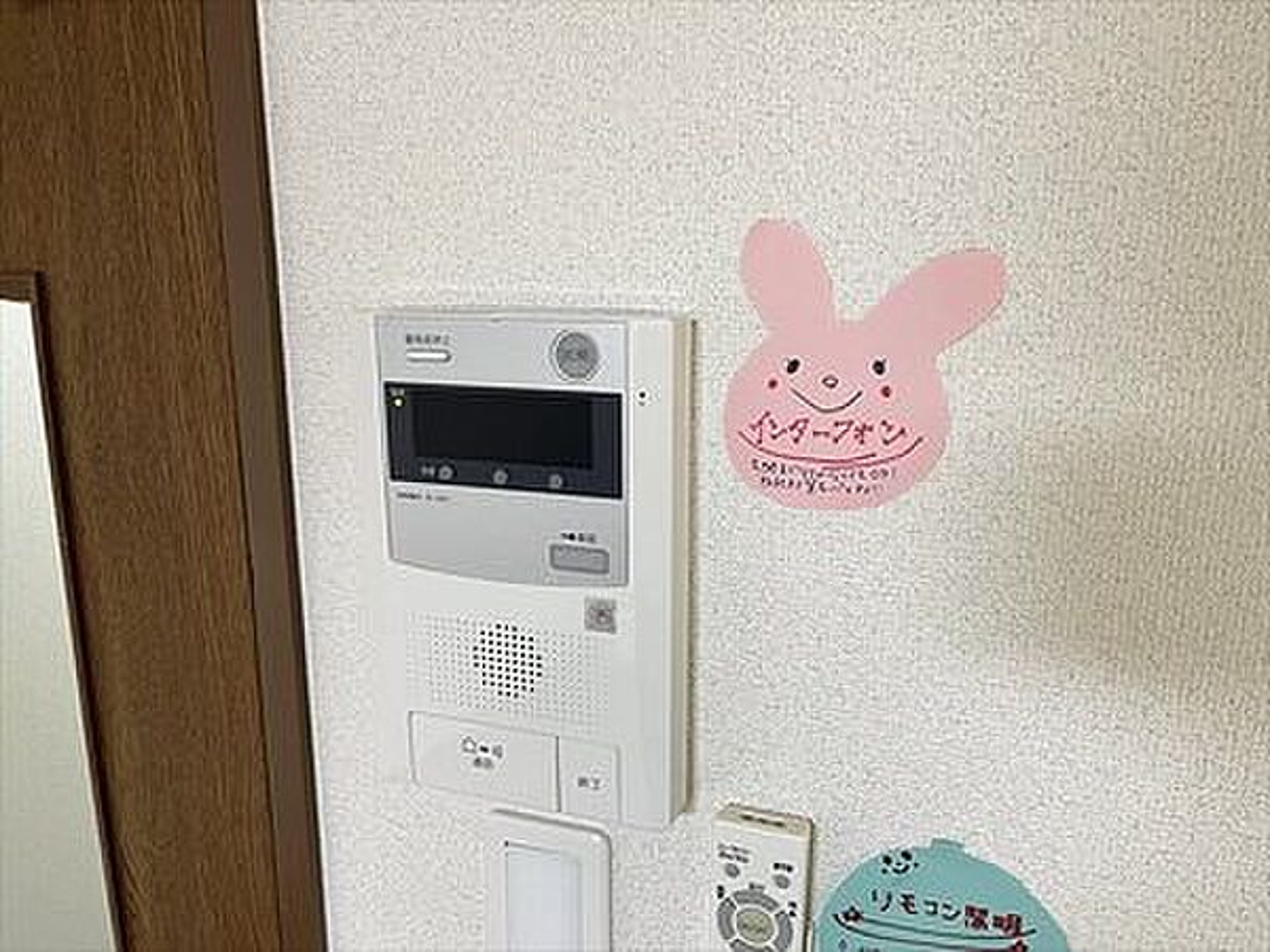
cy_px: 476
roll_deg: -0.6
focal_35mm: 26
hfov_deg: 67.3
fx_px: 954
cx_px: 635
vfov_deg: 53.1
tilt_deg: -12.1
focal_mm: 5.1
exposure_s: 1/50
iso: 125
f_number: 1.6
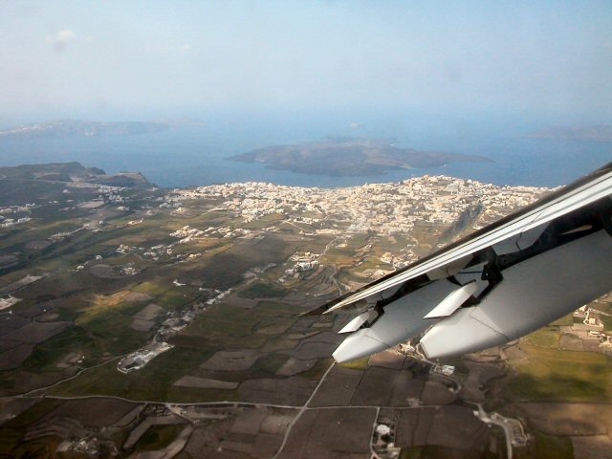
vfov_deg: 38.7
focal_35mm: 37
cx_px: 306
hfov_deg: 50.1
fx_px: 654
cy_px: 230
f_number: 4.5
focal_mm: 5.6
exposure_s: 1/431
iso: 100
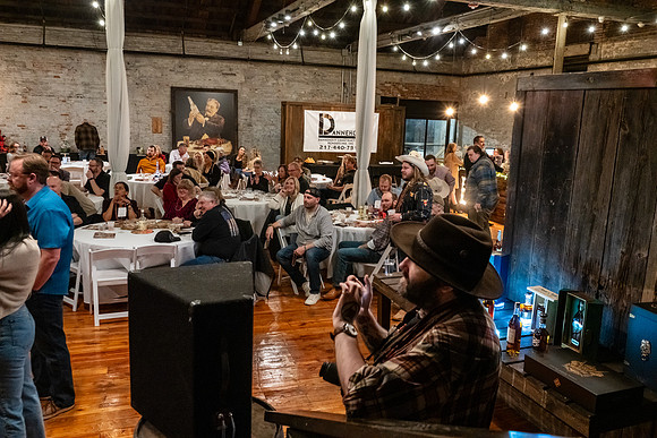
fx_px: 575
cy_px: 219
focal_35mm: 32
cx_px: 328
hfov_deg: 59.5
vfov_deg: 41.7
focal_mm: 31.5
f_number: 6.3
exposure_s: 1/40
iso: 6400
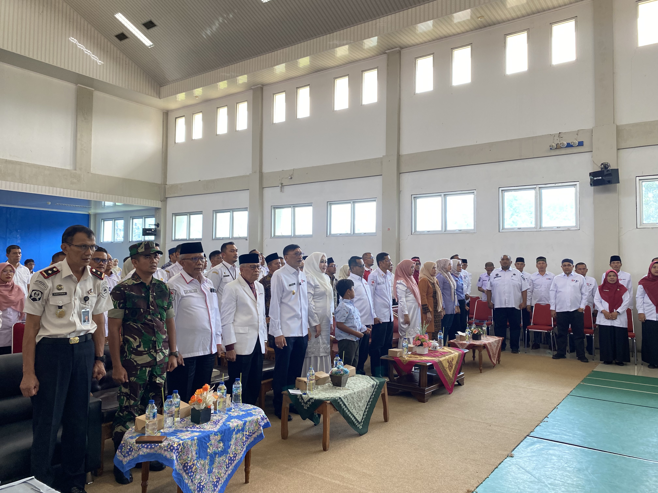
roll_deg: -0.4
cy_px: 246
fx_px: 494
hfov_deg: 67.3
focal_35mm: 26
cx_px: 329
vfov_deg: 53.1
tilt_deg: +2.2
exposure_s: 1/121
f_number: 1.8
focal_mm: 4.25
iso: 125
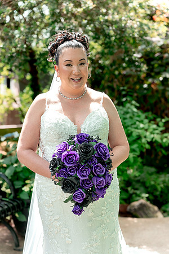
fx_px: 493
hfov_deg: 19.5
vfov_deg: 28.8
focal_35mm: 70
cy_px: 127
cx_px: 84
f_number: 2.8
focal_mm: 70
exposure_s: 1/400
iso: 125
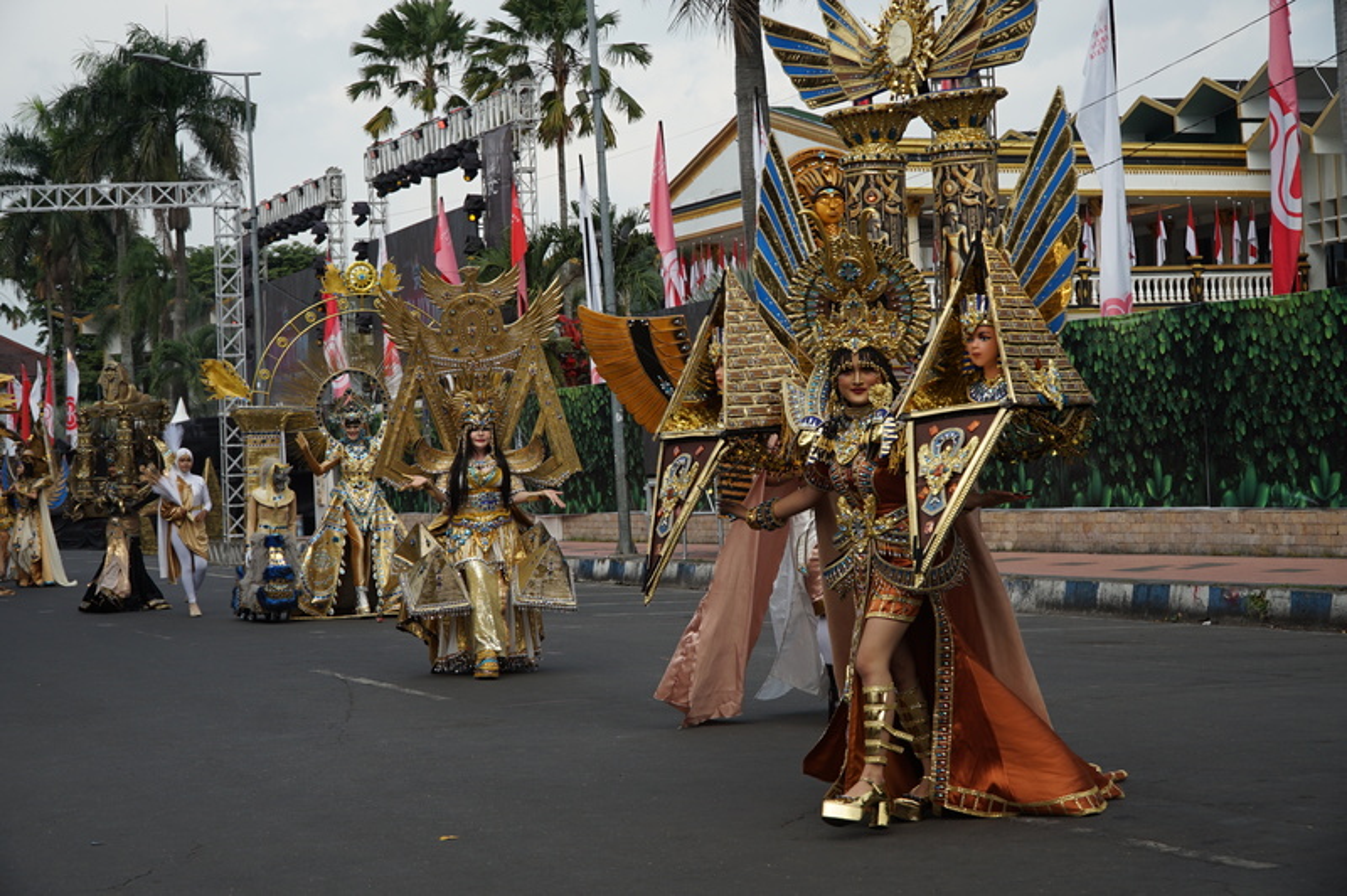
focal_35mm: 67
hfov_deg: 30.1
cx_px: 674
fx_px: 2505
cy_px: 448
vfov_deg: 20.3
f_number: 6.3
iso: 100
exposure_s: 1/400
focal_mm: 45
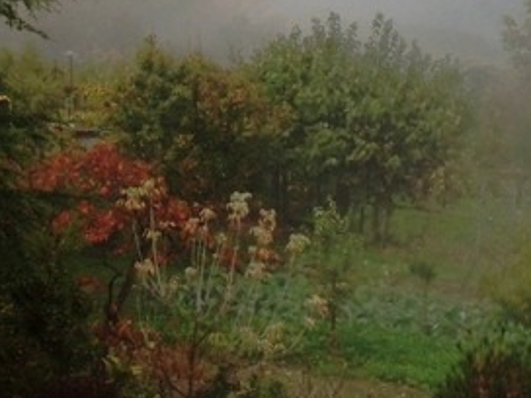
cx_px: 586
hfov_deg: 18.9
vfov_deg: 14.4
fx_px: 1534
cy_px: -51
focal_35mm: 100
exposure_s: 1/30
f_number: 2.9
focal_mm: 5.7
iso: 200
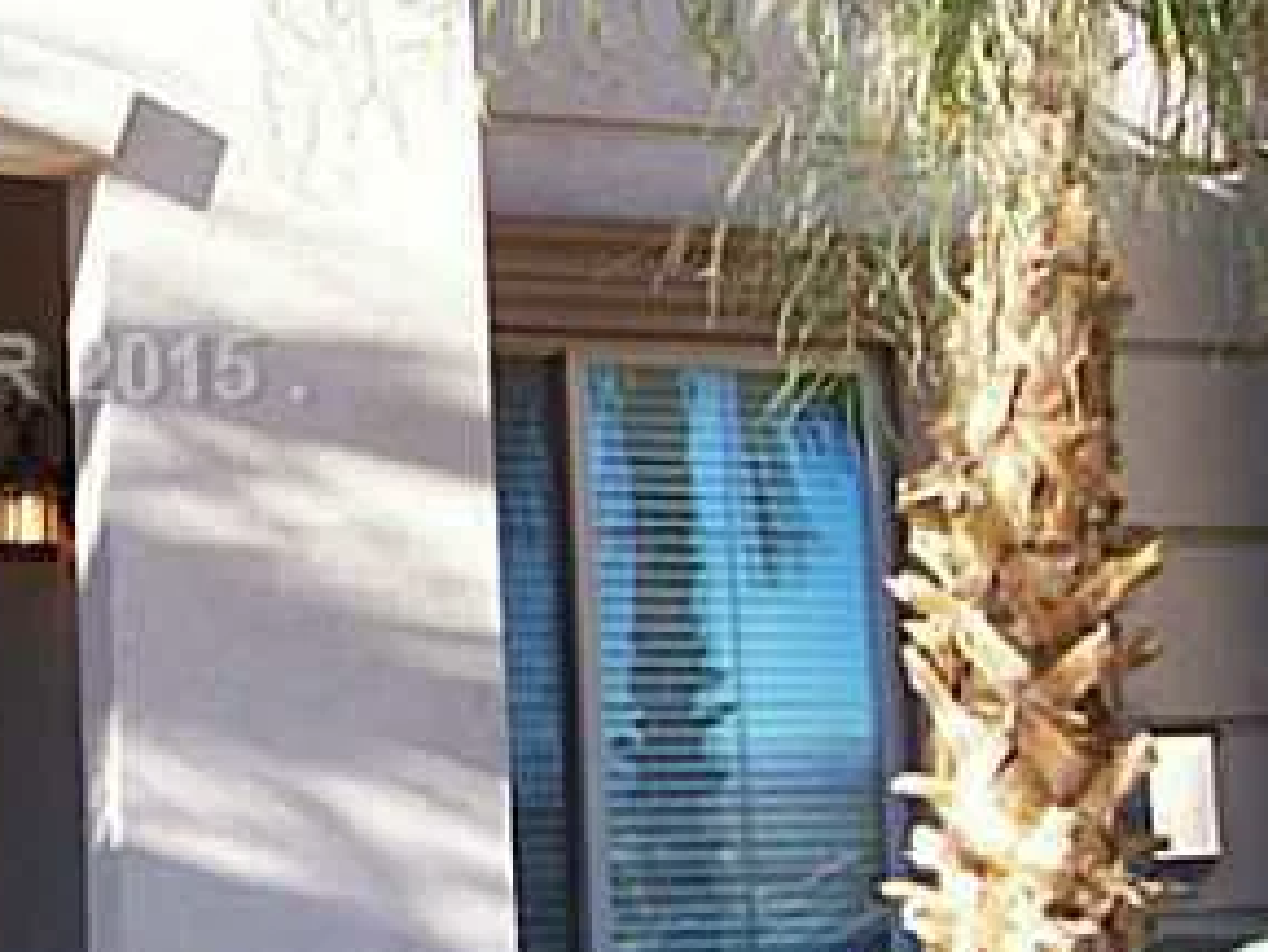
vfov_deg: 15.7
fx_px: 3445
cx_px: 4
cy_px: 369
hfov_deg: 20.2
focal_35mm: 94
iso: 80
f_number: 2.7
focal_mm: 5.6
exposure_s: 1/303
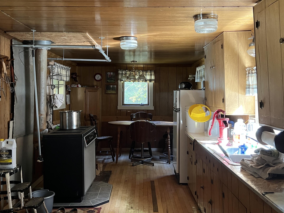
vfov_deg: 39.5
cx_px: 141
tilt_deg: +0.9
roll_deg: +0.3
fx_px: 295
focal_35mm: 36
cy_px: 87
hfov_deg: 51.4
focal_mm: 5.7
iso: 400
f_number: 1.5
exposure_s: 1/60
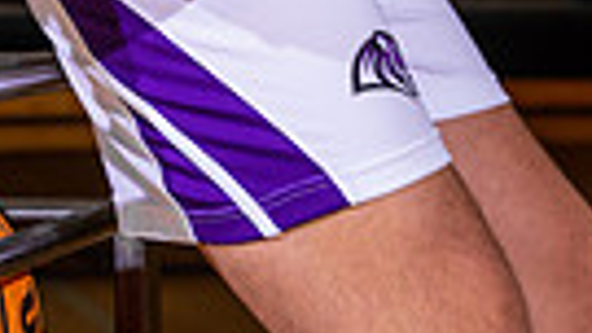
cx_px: 118
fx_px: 3124
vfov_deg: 5.8
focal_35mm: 199
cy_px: -526
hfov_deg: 10.8
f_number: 5.6
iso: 200
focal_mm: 57
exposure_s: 1/125
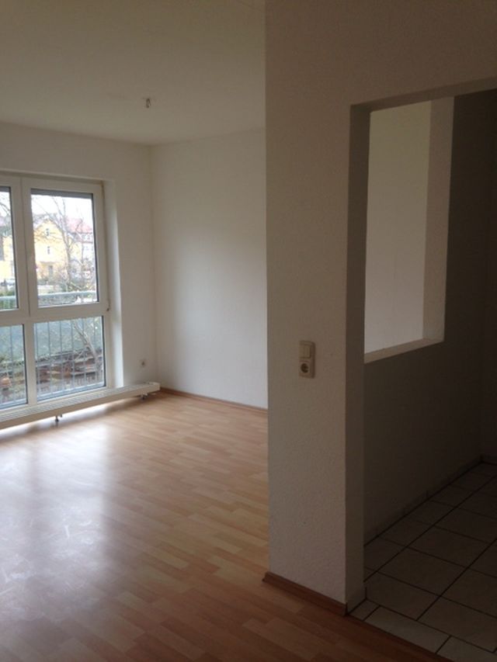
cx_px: 248
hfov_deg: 43.0
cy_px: 331
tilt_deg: -6.7
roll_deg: +0.3
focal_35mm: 33
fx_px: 632
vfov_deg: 55.3
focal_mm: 4.12
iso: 50
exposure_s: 1/24
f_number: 2.4
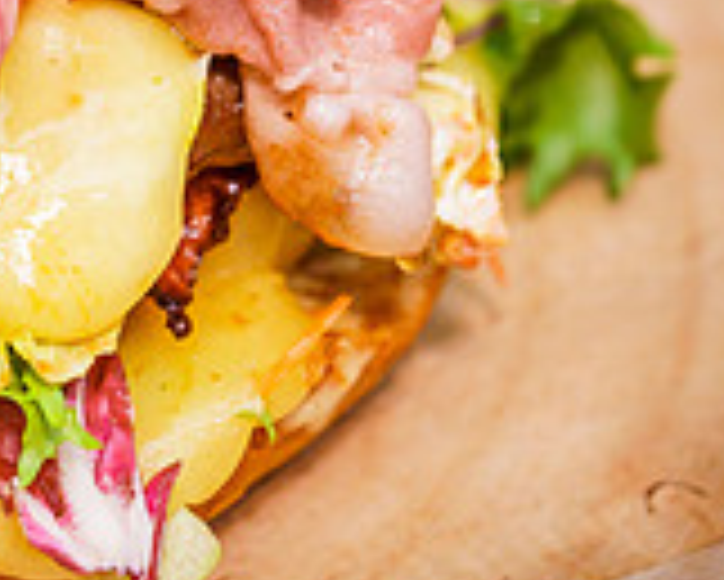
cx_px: -405
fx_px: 5575
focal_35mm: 260
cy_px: 220
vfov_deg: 6.0
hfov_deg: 7.3
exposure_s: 1/250
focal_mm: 70
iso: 100
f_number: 4
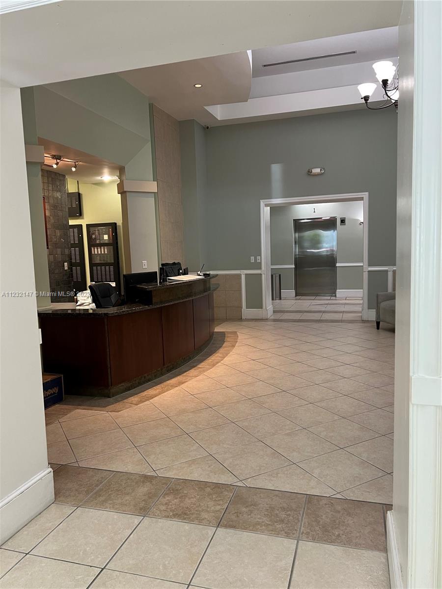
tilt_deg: -4.9
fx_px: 443
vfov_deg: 67.3
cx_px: 221
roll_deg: +2.4
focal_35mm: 26
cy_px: 294
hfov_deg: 53.1
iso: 125
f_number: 1.5
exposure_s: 1/60
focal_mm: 5.7
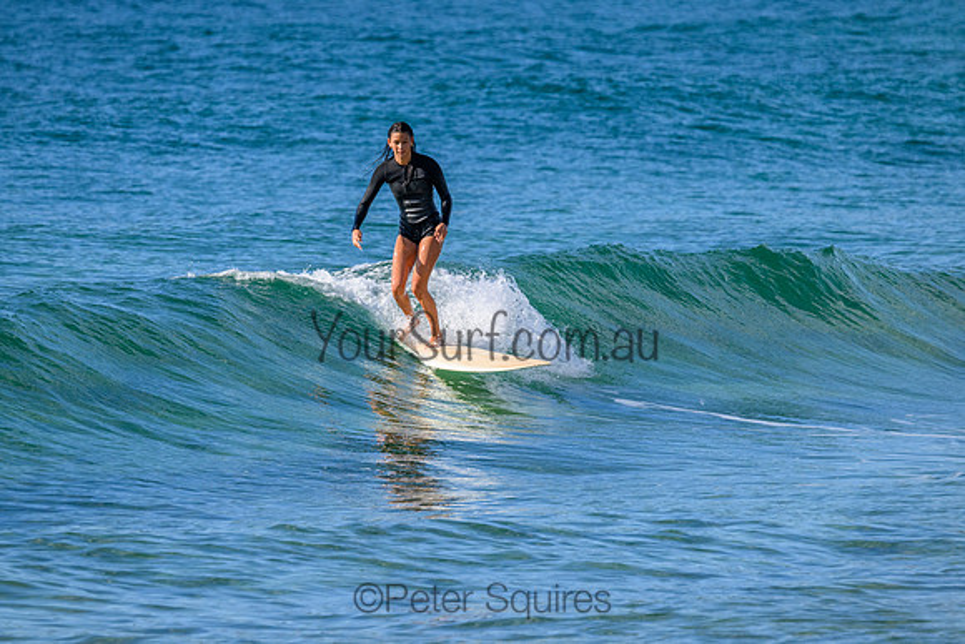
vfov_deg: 2.3
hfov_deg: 3.5
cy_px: 322
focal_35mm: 590
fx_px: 15818
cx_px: 482
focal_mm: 590
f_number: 11
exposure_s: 1/2000
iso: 1800
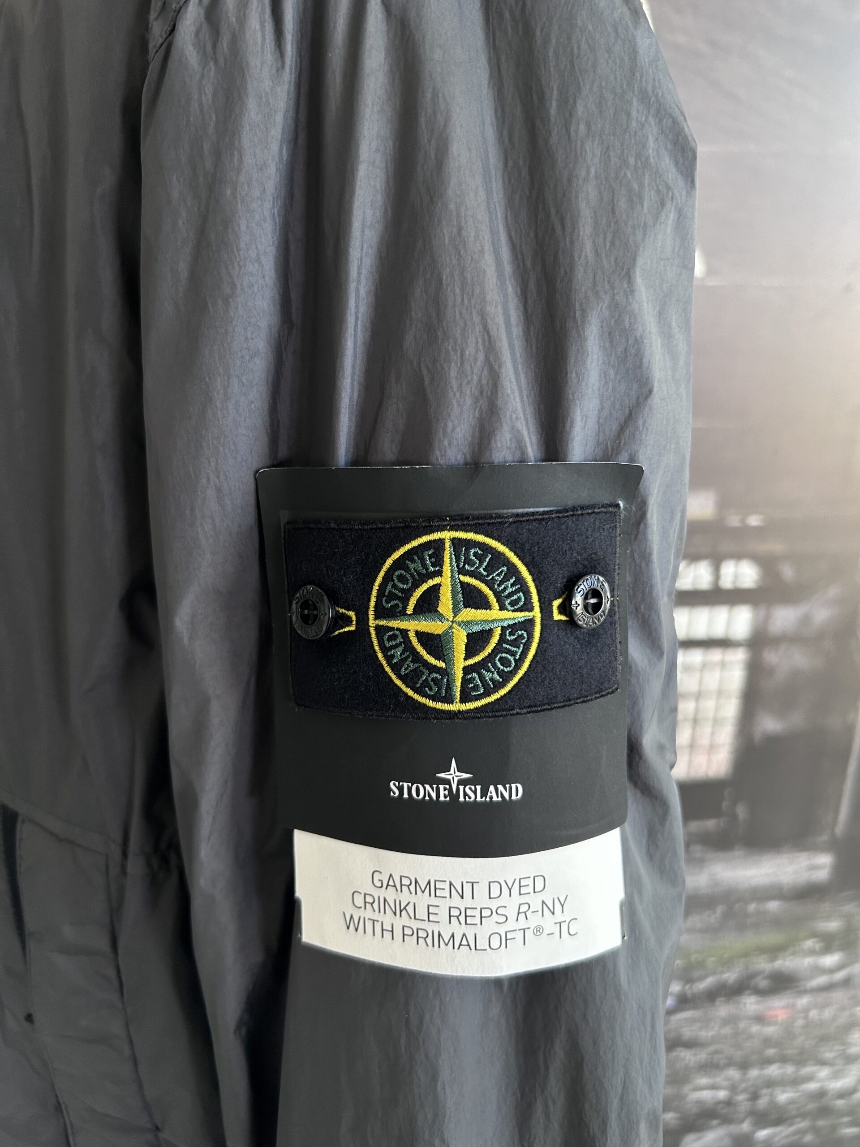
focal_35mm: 26
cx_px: 430
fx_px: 861
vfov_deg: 67.3
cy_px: 574
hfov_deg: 53.1
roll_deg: -2.9
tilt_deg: -20.4
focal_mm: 5.7
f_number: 1.5
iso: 125
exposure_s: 1/86
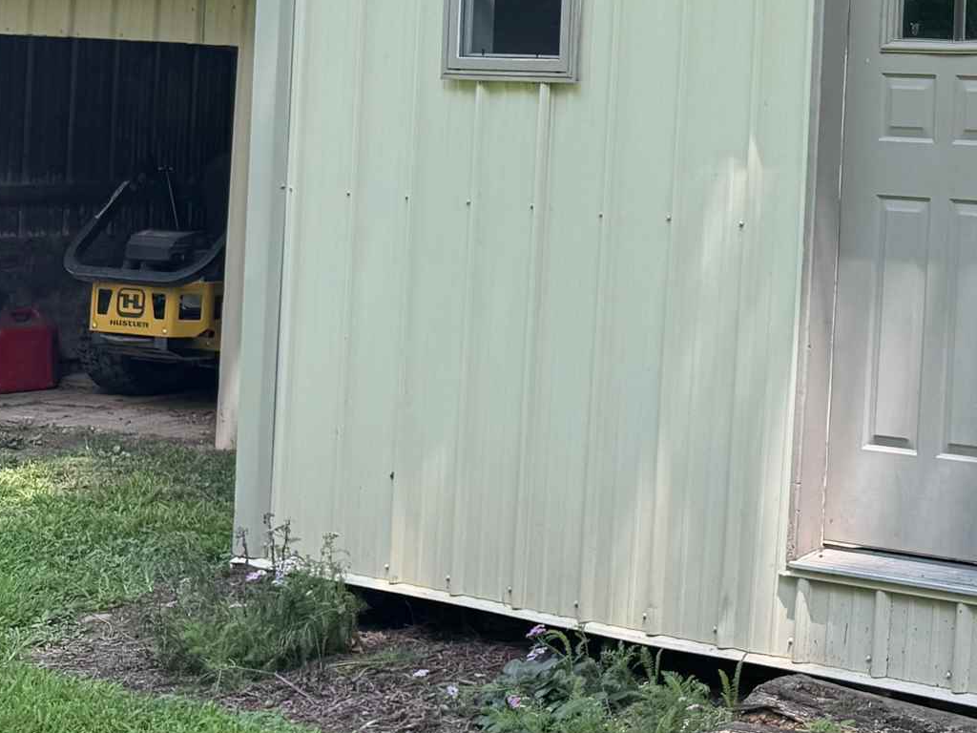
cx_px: 1375
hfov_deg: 23.0
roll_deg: -2.3
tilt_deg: -0.4
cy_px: 89
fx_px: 2032
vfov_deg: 20.1
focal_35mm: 72
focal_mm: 6.76
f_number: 1.78
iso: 80
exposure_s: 1/645
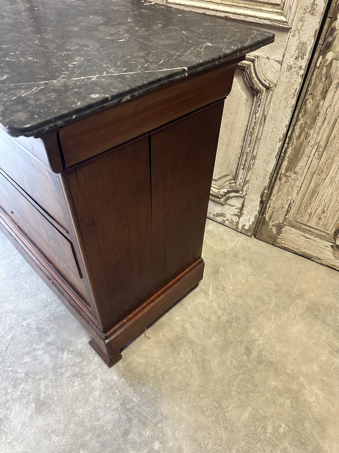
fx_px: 313
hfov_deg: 56.8
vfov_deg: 71.6
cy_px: 226
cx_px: 170
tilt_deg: -44.2
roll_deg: -1.9
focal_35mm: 24
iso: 400
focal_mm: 6.86
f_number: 1.78
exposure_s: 1/50
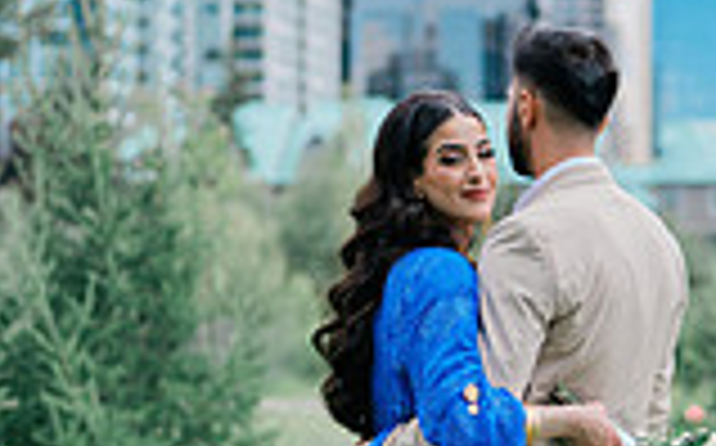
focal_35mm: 101
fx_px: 1969
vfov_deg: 12.9
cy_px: 297
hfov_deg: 20.4
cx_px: 585
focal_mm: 35
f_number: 1.2
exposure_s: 1/4000
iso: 125
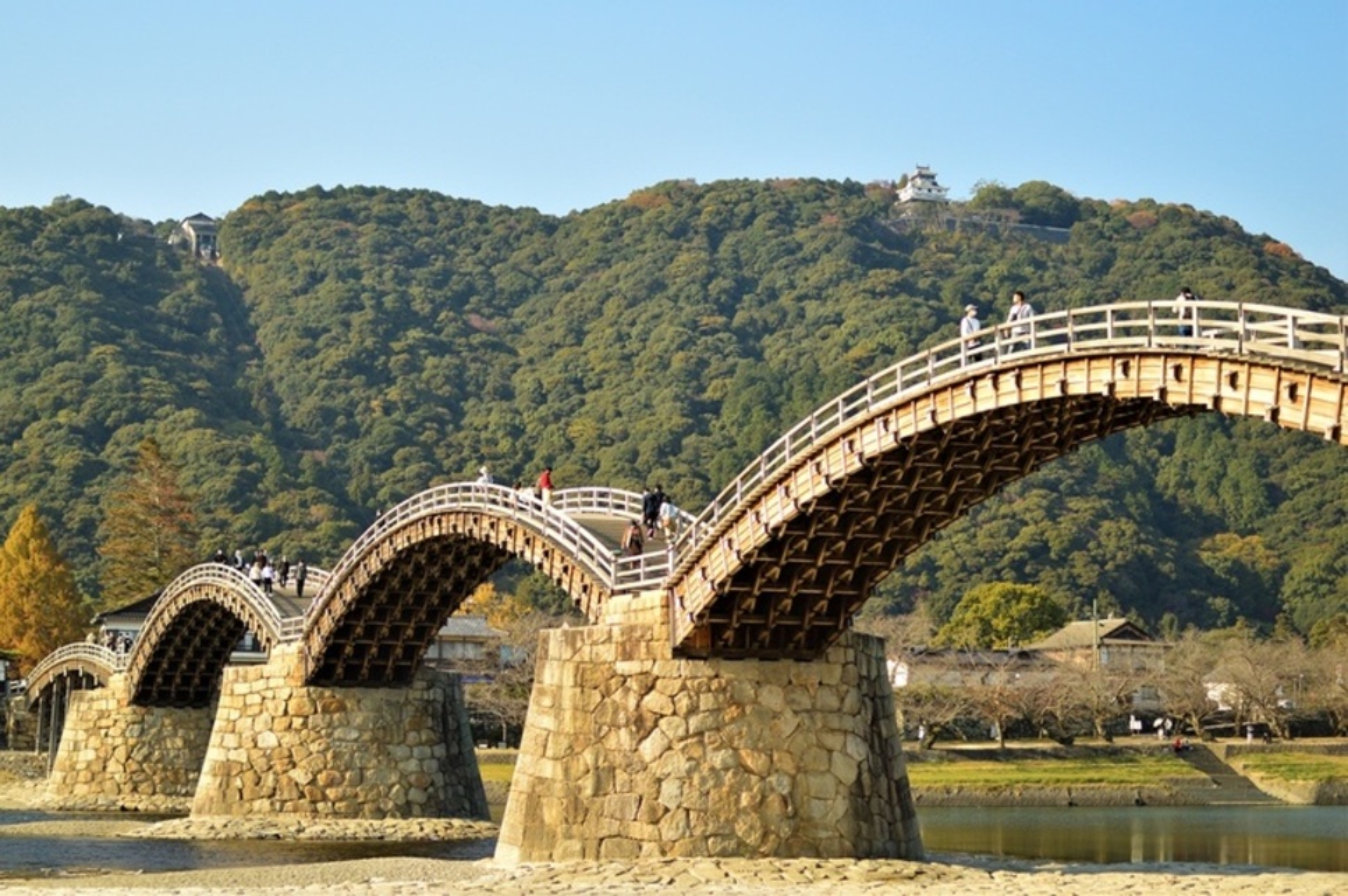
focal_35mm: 52
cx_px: 674
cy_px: 448
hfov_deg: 37.9
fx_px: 1964
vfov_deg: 25.7
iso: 200
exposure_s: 1/2500
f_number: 2.2
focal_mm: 35
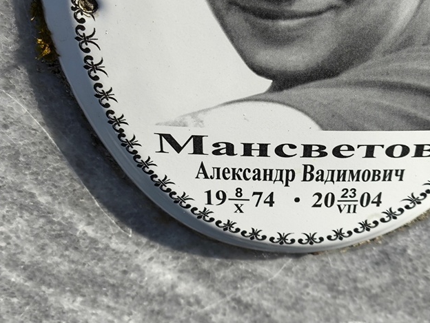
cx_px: 268
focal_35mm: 64
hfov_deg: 30.1
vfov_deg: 22.9
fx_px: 796
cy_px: 137
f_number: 1.7
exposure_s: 1/983
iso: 50
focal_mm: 4.71
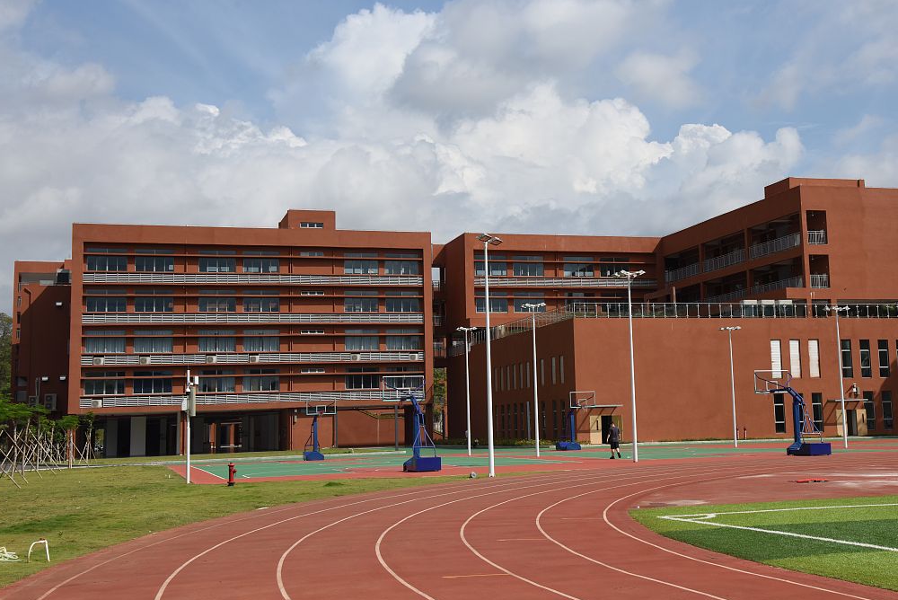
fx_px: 1198
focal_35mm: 48
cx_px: 532
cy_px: 273
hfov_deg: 40.9
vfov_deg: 28.1
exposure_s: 1/1600
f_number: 9
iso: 500
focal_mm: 40
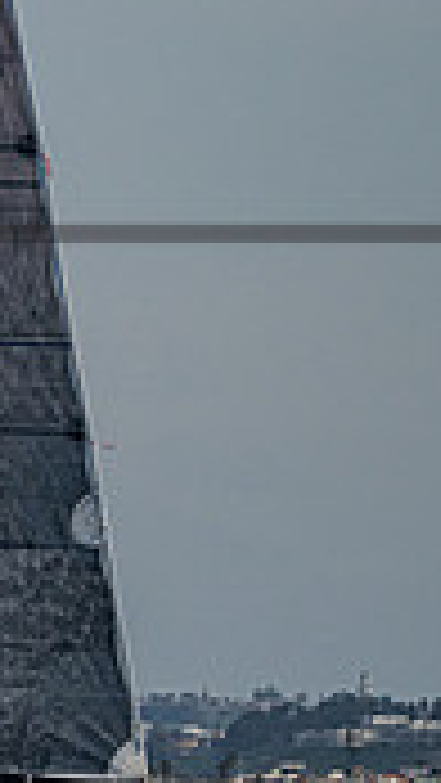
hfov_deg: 1.6
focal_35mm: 739
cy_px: 376
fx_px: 15348
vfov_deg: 2.9
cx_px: -958
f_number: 6.3
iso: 320
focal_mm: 175
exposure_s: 1/6400
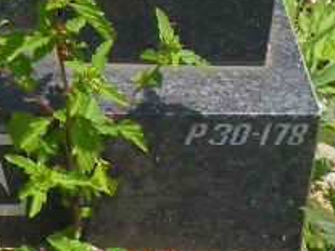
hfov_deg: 7.5
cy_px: -393
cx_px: -308
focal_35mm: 254
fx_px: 2458
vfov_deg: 5.6
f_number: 5
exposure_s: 1/320
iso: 64
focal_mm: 7.9
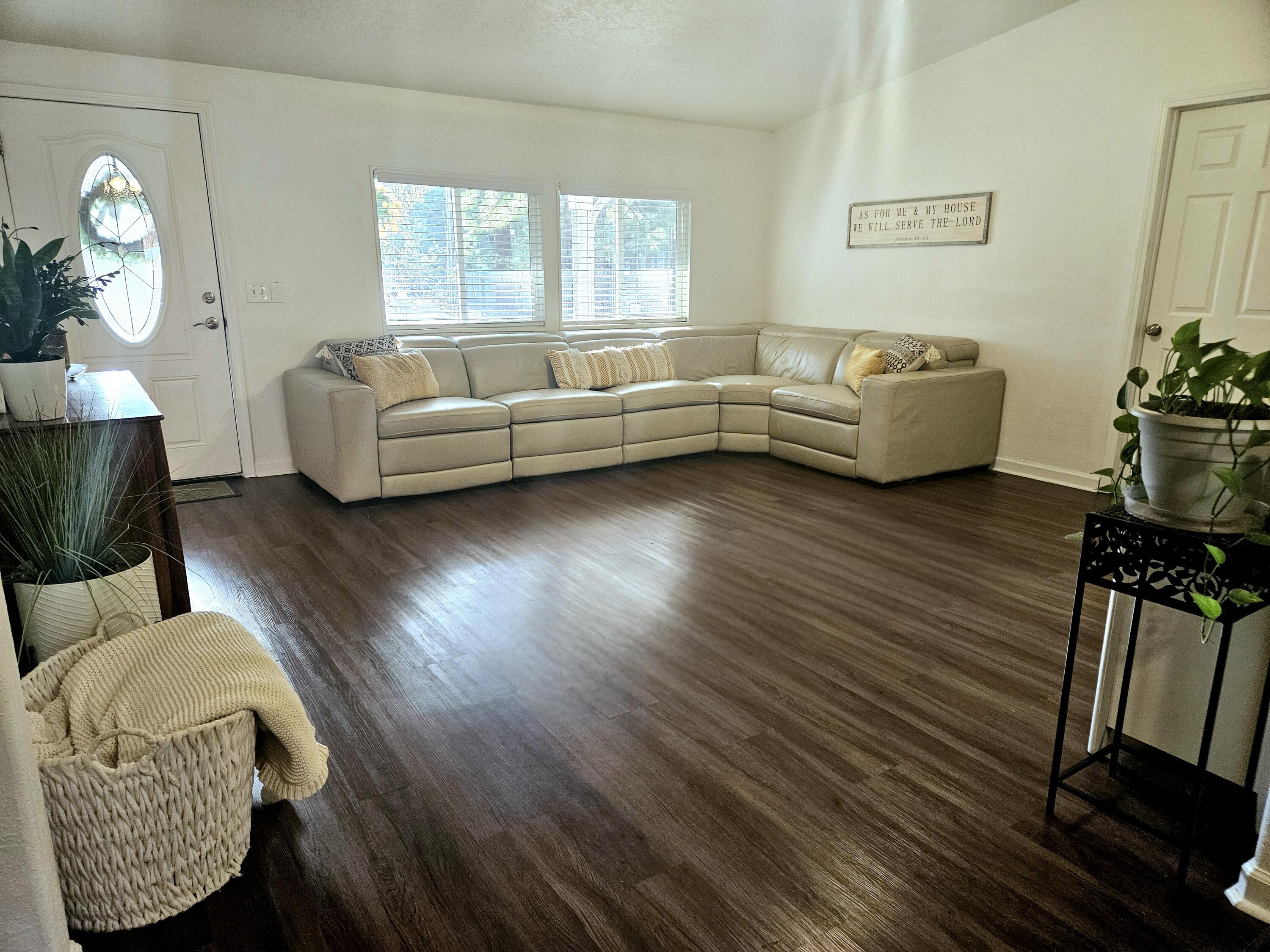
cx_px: 635
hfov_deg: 73.9
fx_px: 844
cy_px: 476
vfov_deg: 58.9
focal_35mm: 23
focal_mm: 5.4
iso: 250
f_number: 1.8
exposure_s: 1/120
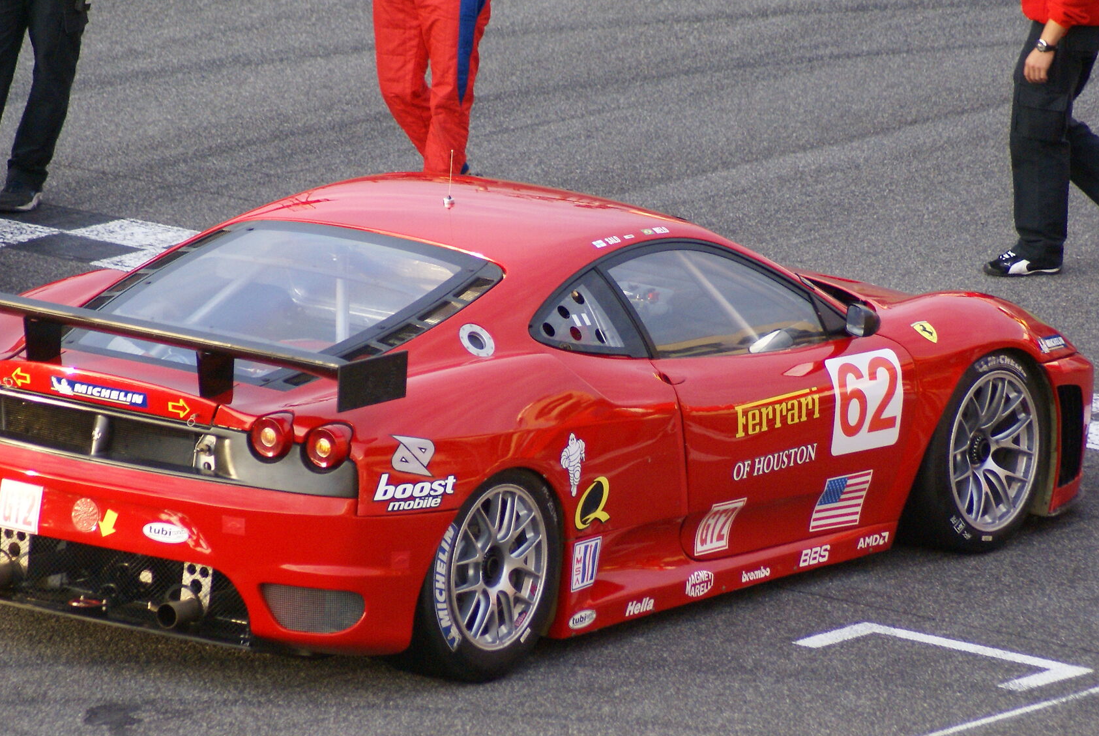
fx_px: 15009
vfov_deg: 2.8
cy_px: 410
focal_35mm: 491
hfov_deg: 4.2
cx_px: 569
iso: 400
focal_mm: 230
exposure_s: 1/250
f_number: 5.6
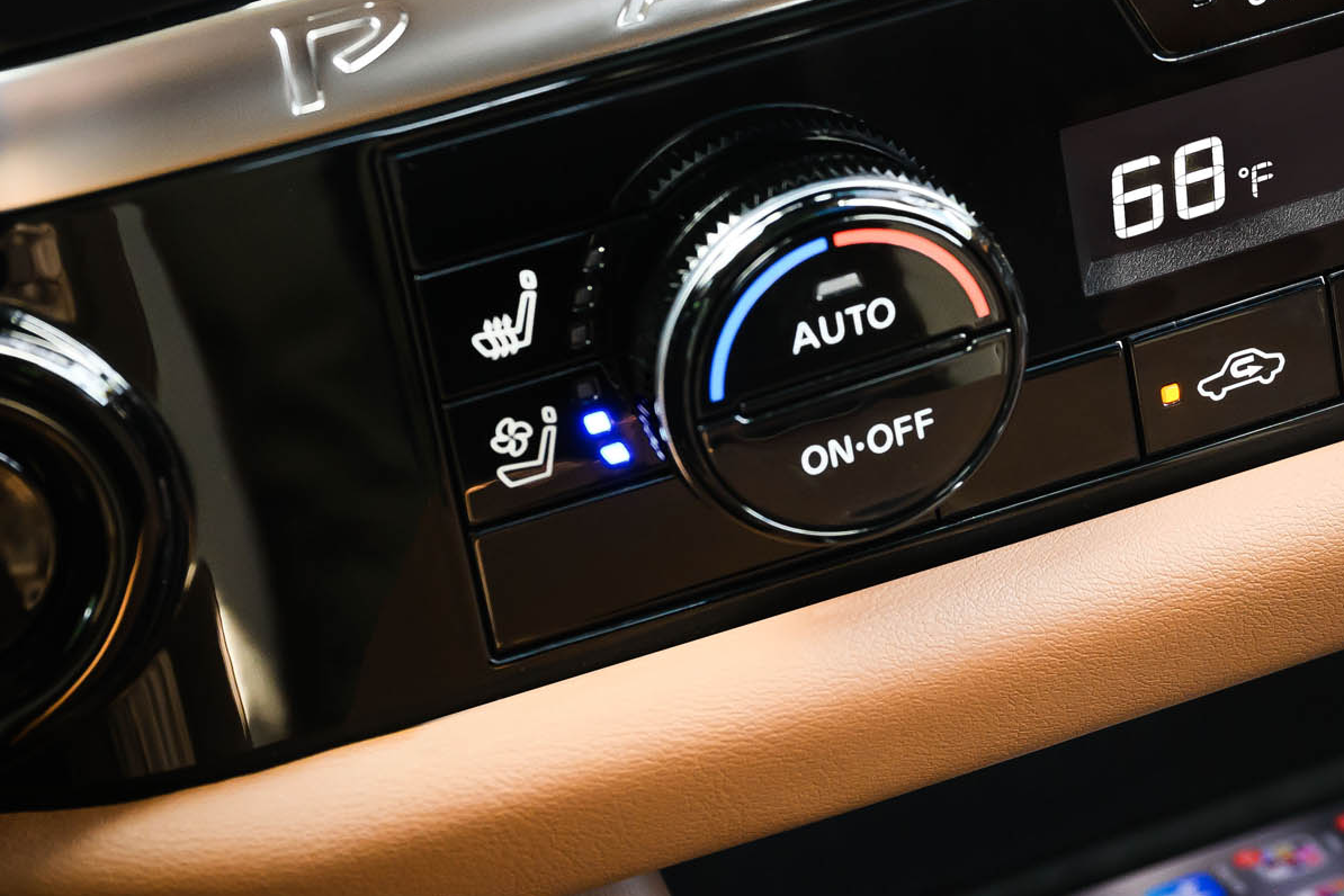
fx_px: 5040
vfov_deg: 10.1
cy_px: 182
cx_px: 1540
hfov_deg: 14.8
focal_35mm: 135
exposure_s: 1/40
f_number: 6.3
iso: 1000
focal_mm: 46
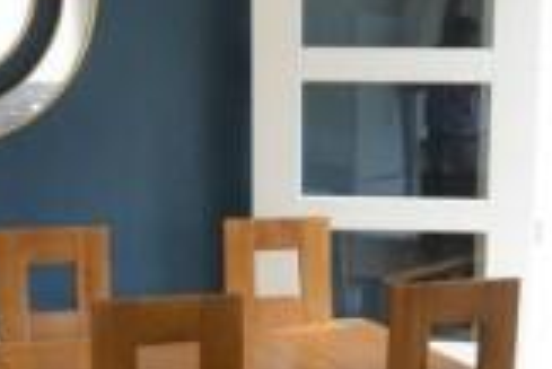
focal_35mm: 94
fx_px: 1443
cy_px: 413
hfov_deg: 21.6
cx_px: 362
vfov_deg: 14.2
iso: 400
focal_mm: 10
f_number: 8
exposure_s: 1/6
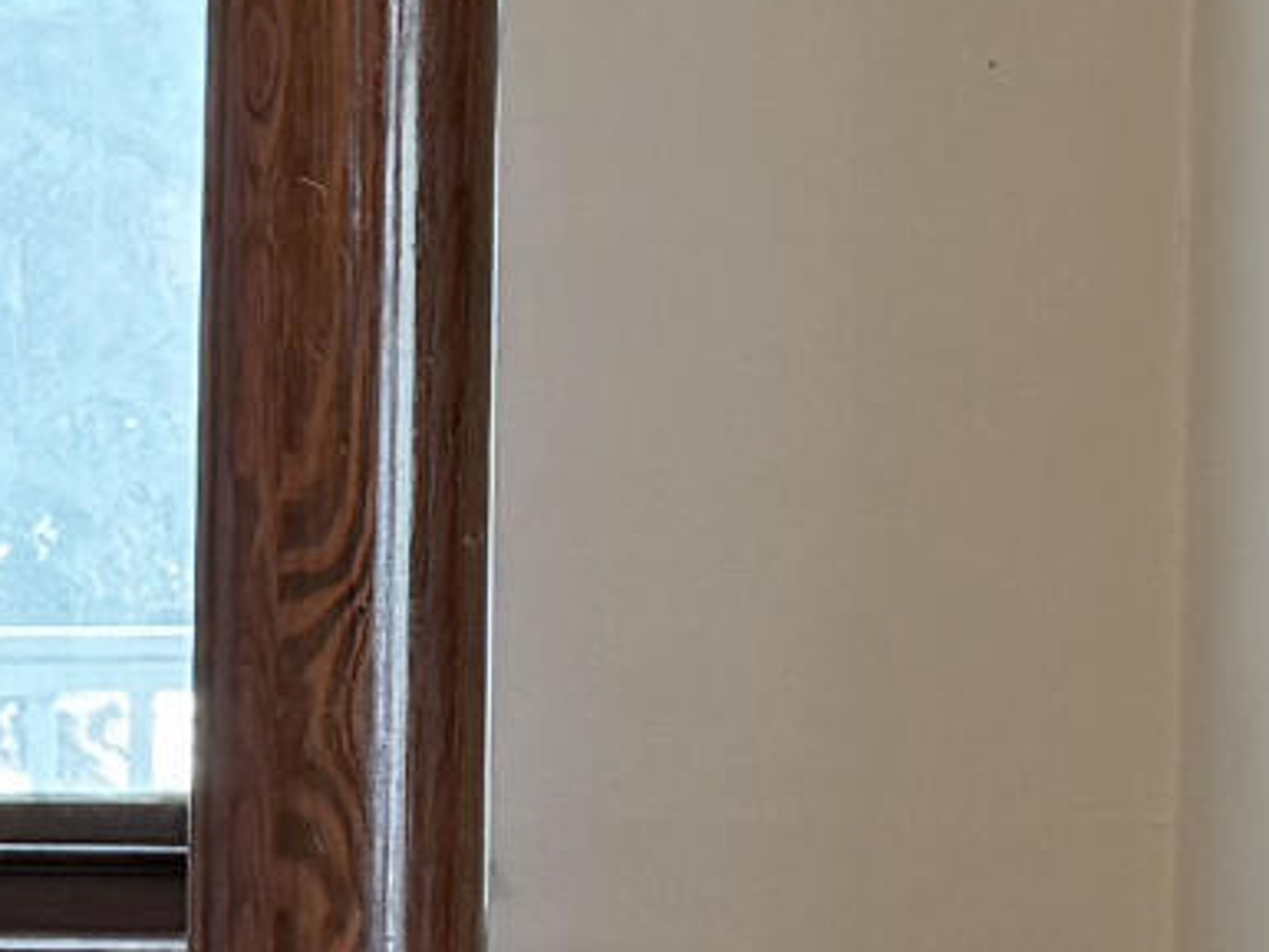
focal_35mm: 187
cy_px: 735
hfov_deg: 9.9
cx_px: -1213
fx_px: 6857
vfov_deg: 7.9
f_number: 1.78
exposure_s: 1/60
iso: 200
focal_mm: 6.76
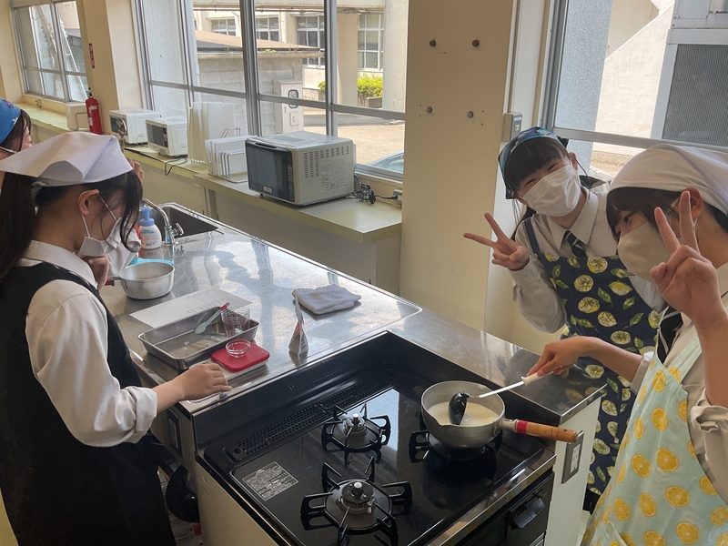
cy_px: 273
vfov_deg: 48.2
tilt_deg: -21.8
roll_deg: -0.7
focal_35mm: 29
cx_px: 364
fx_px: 610
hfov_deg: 61.7
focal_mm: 3
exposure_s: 1/123
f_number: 1.8
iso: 16
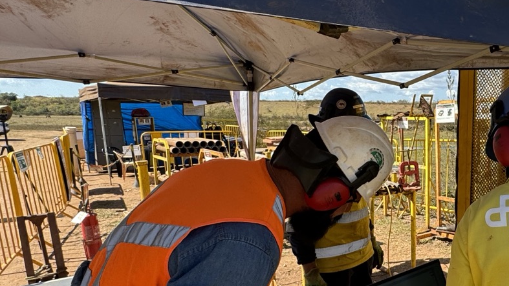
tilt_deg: -8.8
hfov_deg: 55.9
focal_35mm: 31
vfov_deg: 37.5
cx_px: 439
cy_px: 185
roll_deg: -0.7
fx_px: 418
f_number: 2.2
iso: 40
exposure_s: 1/578
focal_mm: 2.22
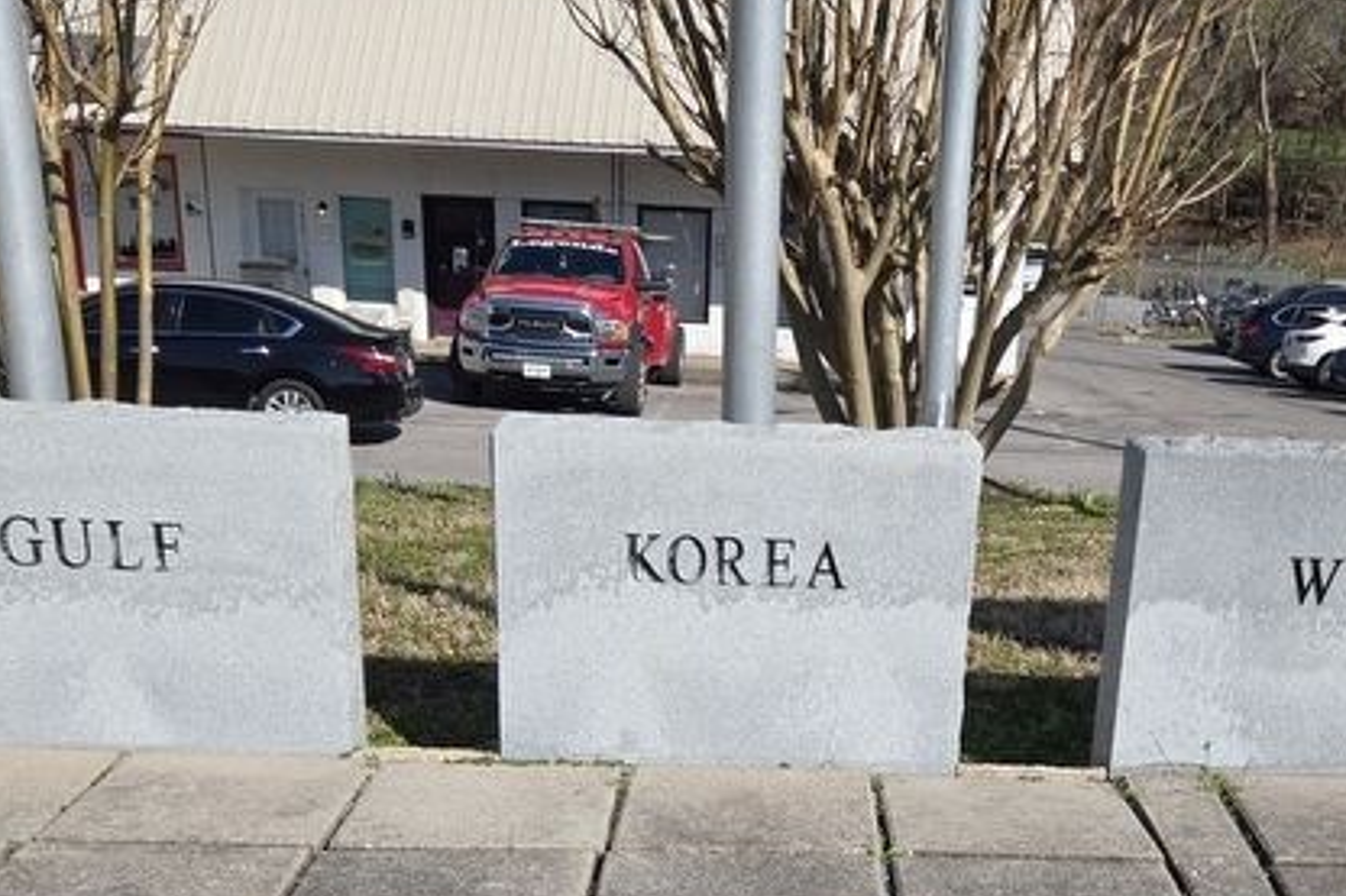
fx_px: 1719
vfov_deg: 28.3
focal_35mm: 46
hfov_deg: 42.7
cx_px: 760
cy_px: 773
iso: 25
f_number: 1.8
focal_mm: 5.4
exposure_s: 1/2333
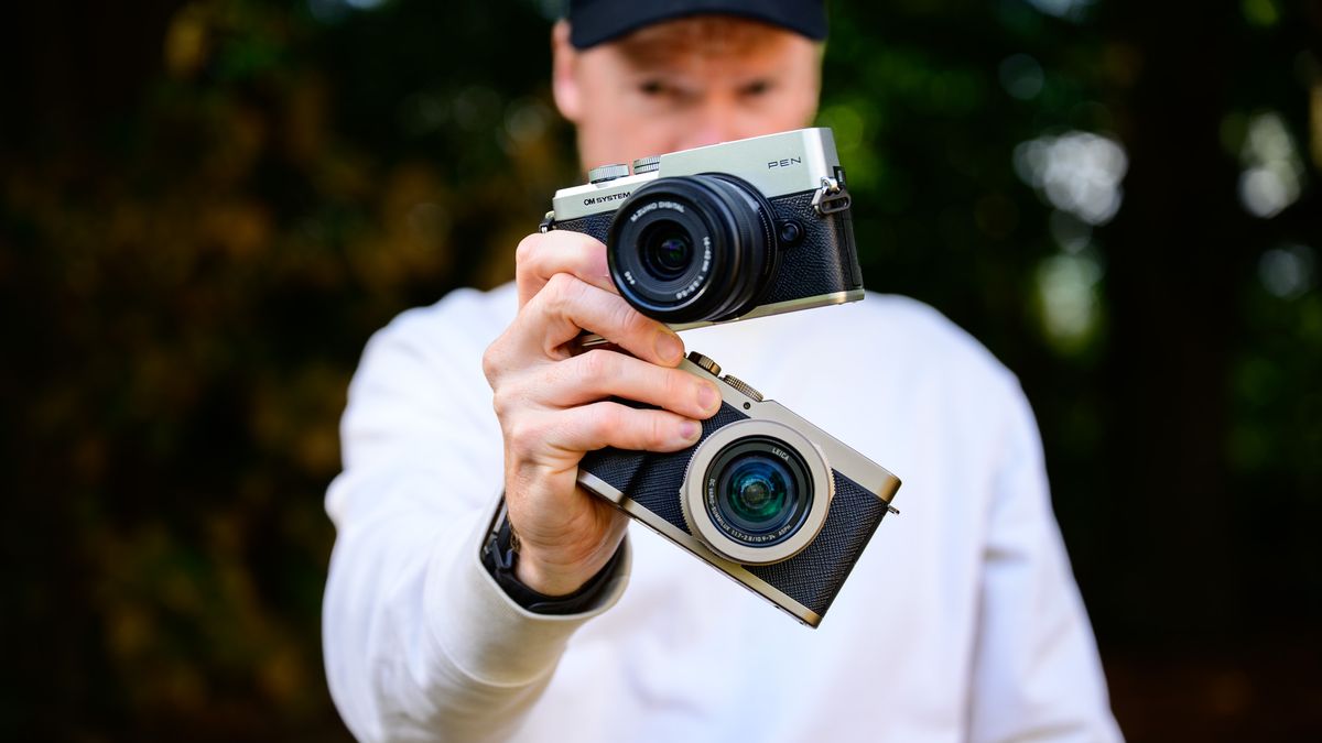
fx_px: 2569
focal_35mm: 73
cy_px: 400
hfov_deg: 28.9
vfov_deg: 16.5
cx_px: 661
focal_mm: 70
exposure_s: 1/320
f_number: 3.2
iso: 200
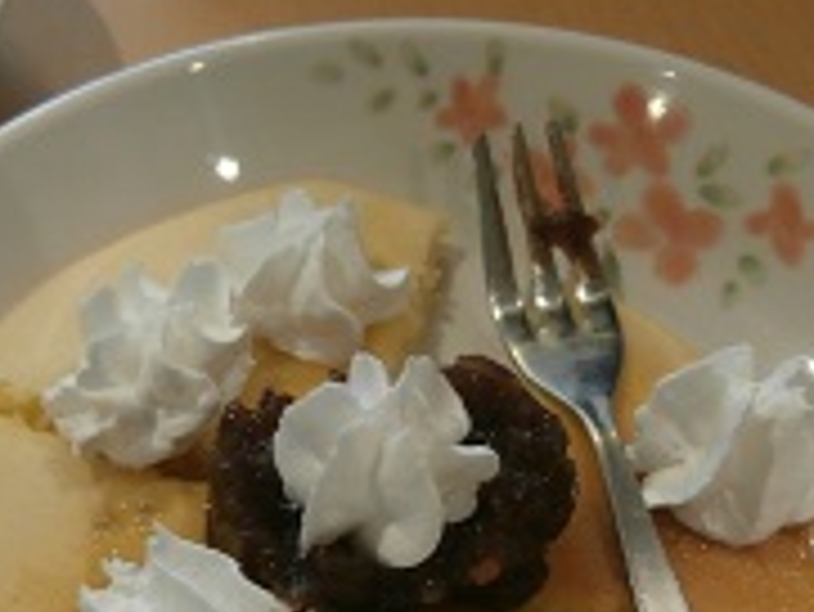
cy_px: 572
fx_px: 1435
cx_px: 367
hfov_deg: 31.6
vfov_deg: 23.3
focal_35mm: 61
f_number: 3
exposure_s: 1/50
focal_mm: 4.2
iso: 200
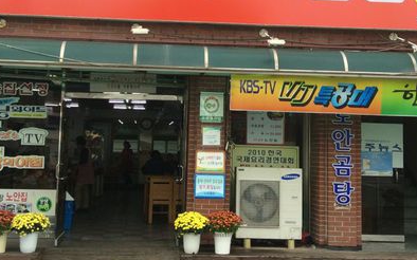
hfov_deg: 33.0
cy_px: 88
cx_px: 193
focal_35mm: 62
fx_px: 704
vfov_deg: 20.9
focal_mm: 3.3
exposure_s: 1/267
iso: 32
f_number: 2.4
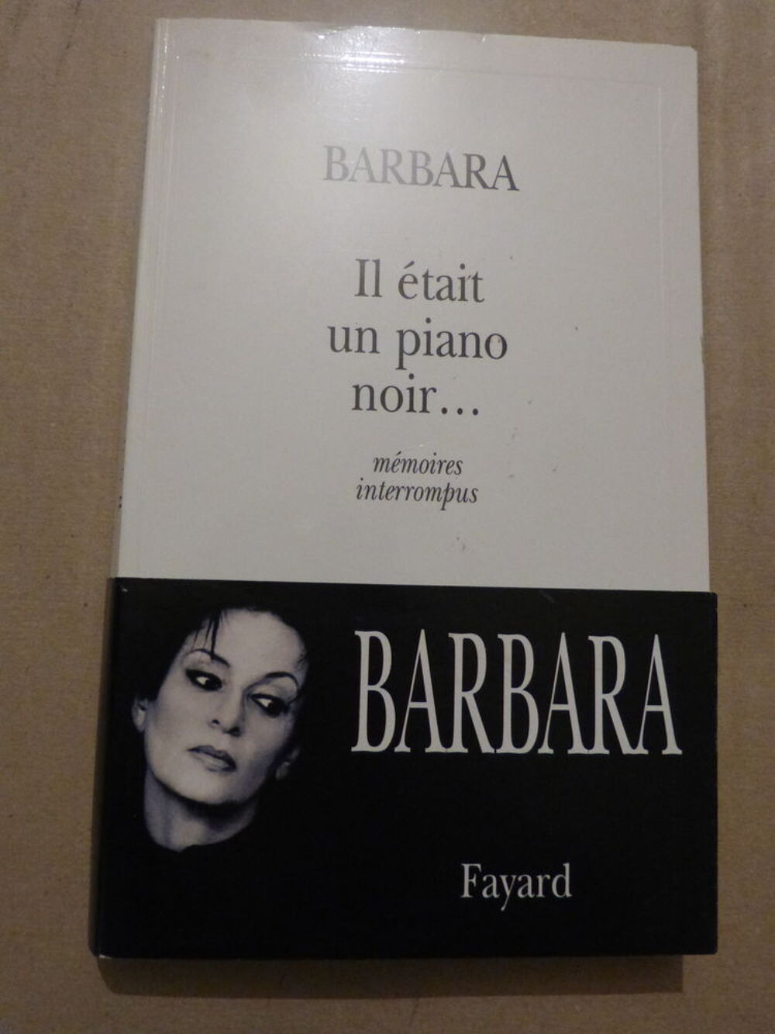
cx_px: 388
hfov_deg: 54.9
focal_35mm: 25
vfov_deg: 69.4
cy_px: 517
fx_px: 746
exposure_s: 1/25
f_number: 2.8
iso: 800
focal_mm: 4.5
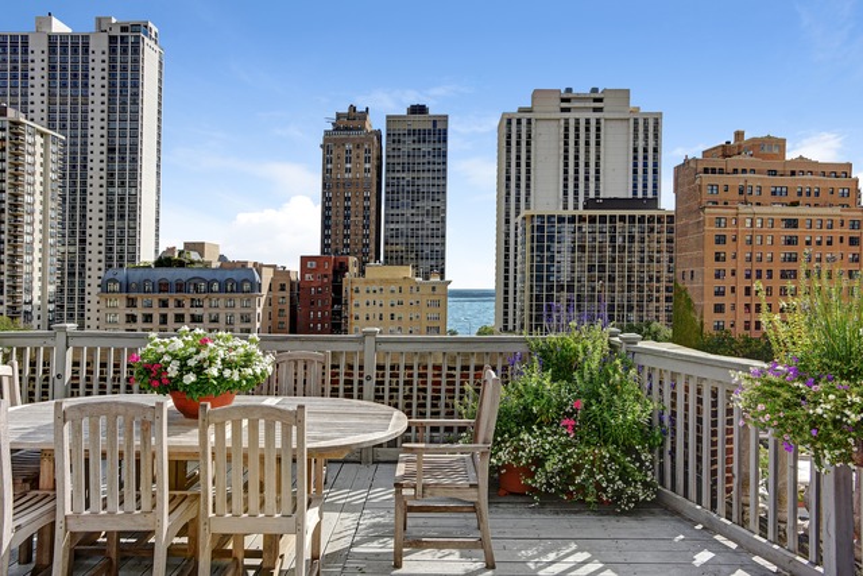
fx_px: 575
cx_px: 432
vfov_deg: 53.2
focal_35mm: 24
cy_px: 288
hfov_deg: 73.7
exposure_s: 1/640
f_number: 9
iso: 200
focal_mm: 24
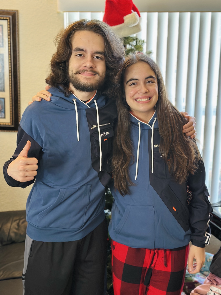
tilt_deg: -10.5
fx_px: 409
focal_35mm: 48
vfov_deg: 39.7
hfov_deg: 30.3
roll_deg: -1.3
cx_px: 110
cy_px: 148
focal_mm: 6.86
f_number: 1.78
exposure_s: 1/40
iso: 500
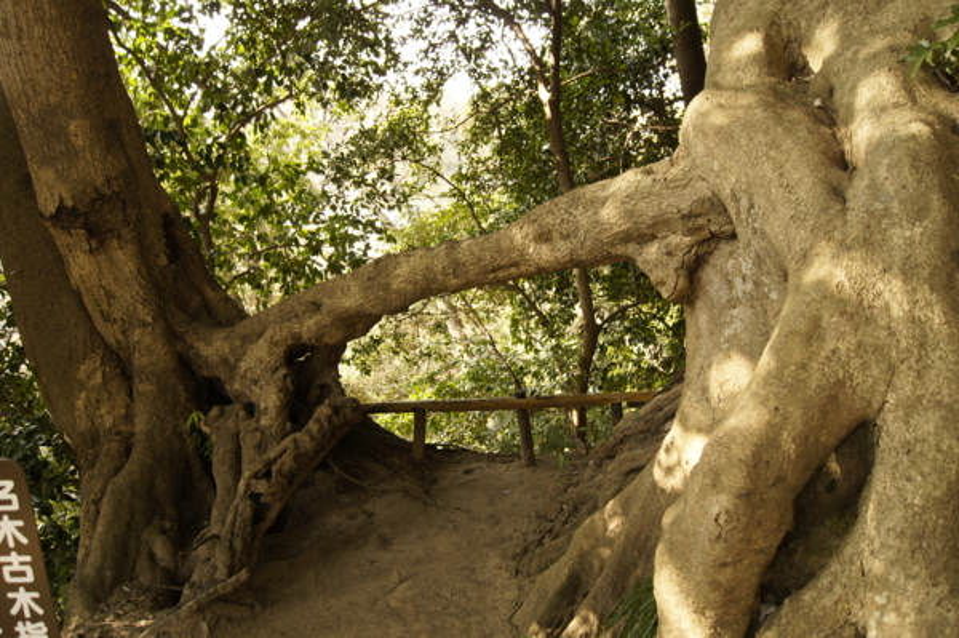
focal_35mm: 27
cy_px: 319
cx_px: 480
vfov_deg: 47.9
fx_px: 719
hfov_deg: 67.4
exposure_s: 1/40
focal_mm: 18
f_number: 4.5
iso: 200
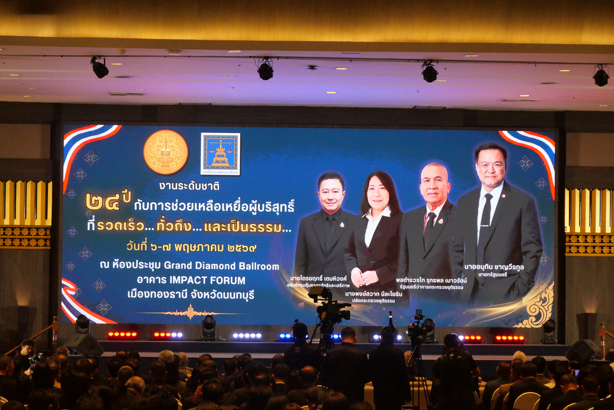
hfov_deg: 16.5
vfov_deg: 11.1
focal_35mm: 124
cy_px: 205
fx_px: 2116
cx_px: 307
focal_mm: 60
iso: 4000
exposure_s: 1/320
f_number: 6.3
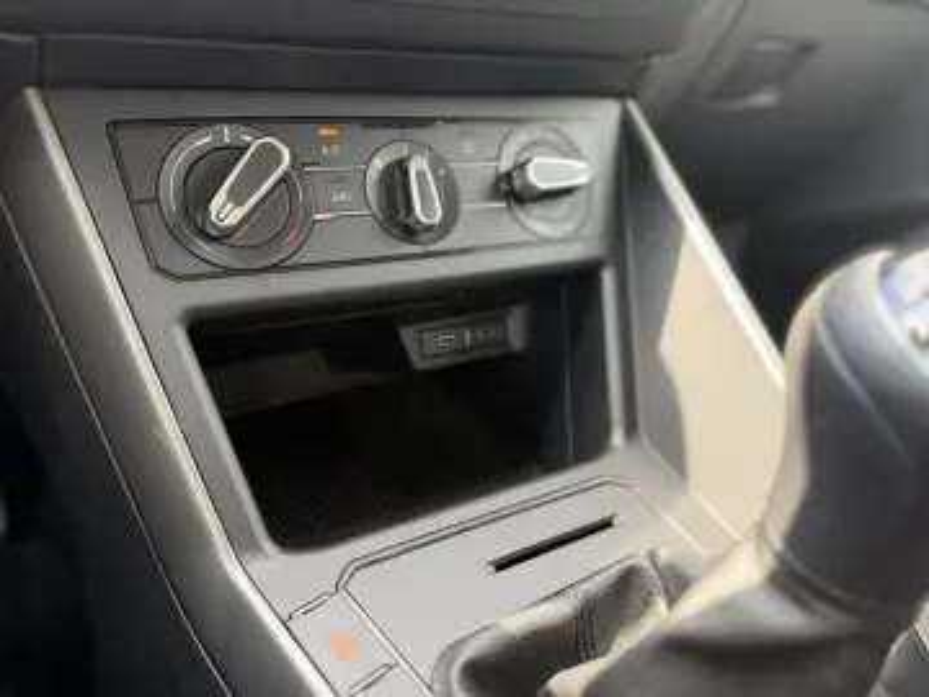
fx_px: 644
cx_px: 464
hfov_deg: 71.6
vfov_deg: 56.8
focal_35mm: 24
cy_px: 348
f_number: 1.78
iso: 160
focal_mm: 6.76
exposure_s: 1/121
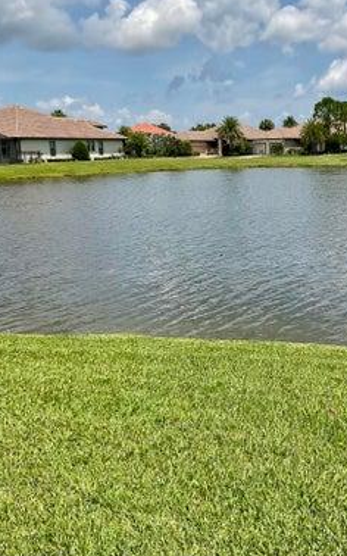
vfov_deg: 50.3
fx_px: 591
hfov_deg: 32.2
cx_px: 256
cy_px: 244
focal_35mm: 39
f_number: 1.8
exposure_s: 1/3125
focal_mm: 3
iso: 16
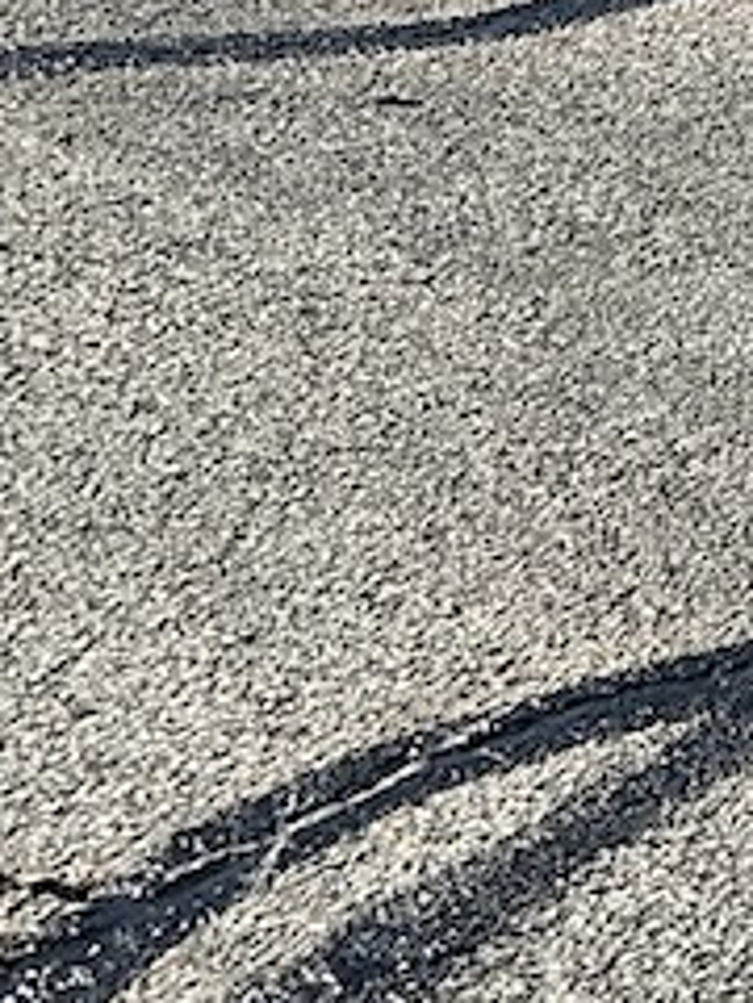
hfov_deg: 8.2
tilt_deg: -15.6
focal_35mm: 168
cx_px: 1740
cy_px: -368
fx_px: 4873
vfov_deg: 11.4
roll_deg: +0.3
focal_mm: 3
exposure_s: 1/1577
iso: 25
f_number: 1.8
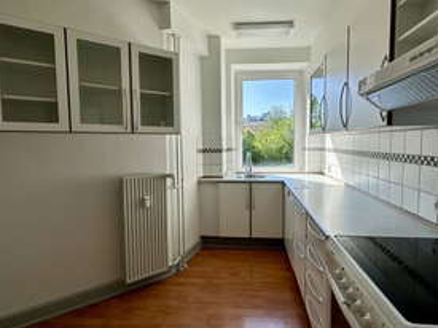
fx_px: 240
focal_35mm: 19
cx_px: 233
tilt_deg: -3.6
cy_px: 159
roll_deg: +0.7
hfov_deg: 84.6
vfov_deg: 68.6
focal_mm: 2.22
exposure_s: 1/422
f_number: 2.2
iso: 40
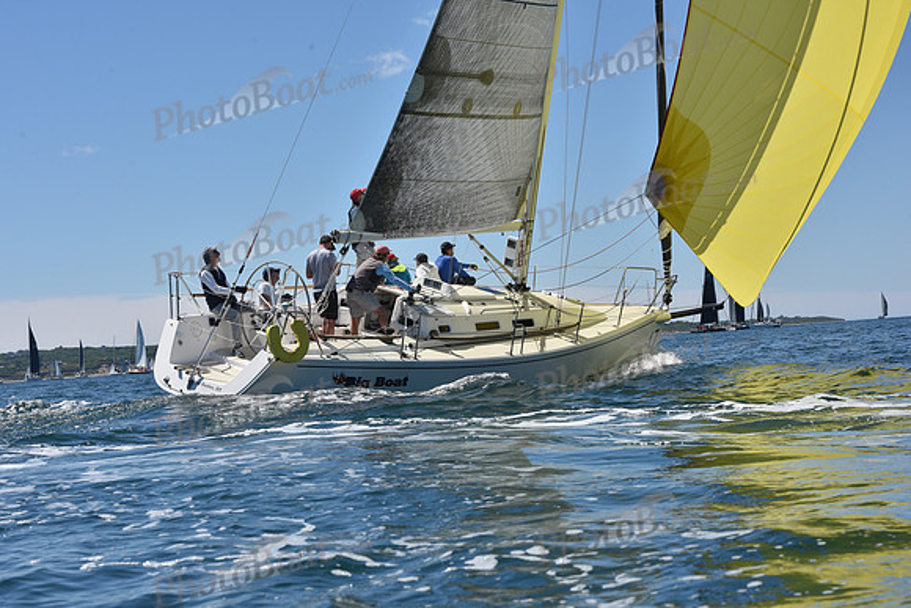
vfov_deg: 19.5
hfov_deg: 28.8
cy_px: 304
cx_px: 456
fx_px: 1772
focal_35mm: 70
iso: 250
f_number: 10
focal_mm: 70
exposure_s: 1/800
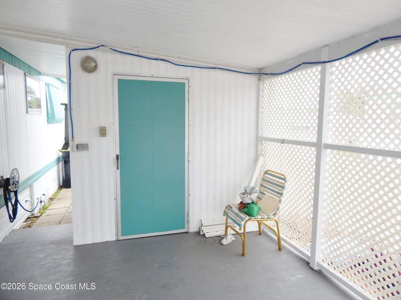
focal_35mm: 22
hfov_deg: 76.4
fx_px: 255
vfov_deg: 61.1
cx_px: 200
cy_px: 150
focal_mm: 4
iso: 125
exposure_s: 1/60
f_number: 3
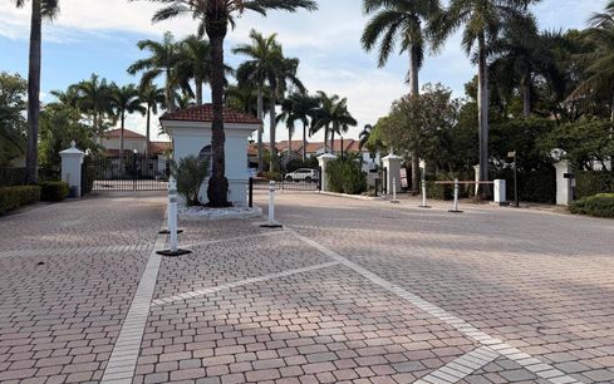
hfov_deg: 70.4
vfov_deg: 47.4
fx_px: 435
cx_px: 311
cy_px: 154
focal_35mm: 26
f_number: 1.78
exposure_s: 1/3279
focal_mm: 6.76
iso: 80
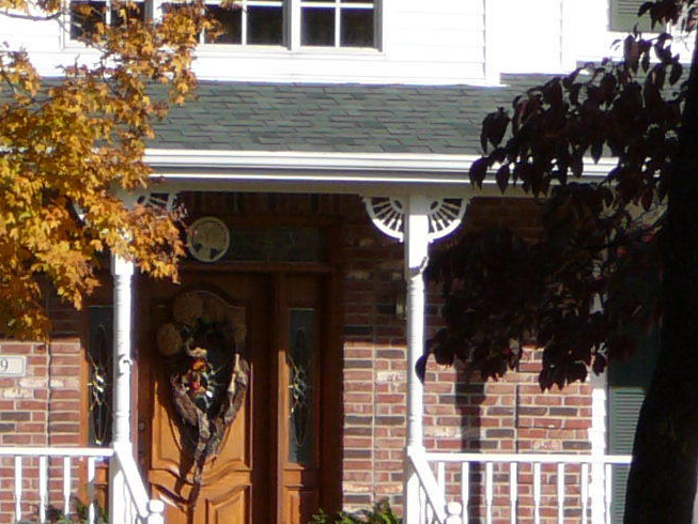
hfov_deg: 3.7
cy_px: 161
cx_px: 193
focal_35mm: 537
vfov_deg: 2.8
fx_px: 10830
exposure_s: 1/800
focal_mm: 20.4
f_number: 4
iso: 80
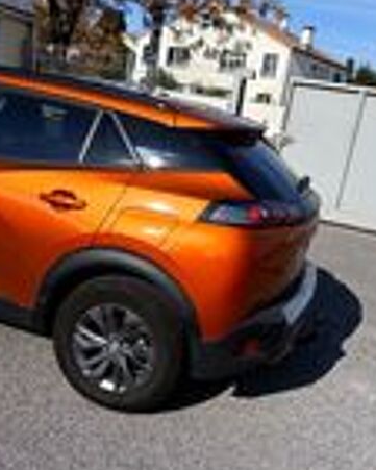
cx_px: 190
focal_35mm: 36
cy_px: 267
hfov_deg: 41.2
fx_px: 501
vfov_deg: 50.1
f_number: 1.8
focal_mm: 3.98
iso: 20
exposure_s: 1/842
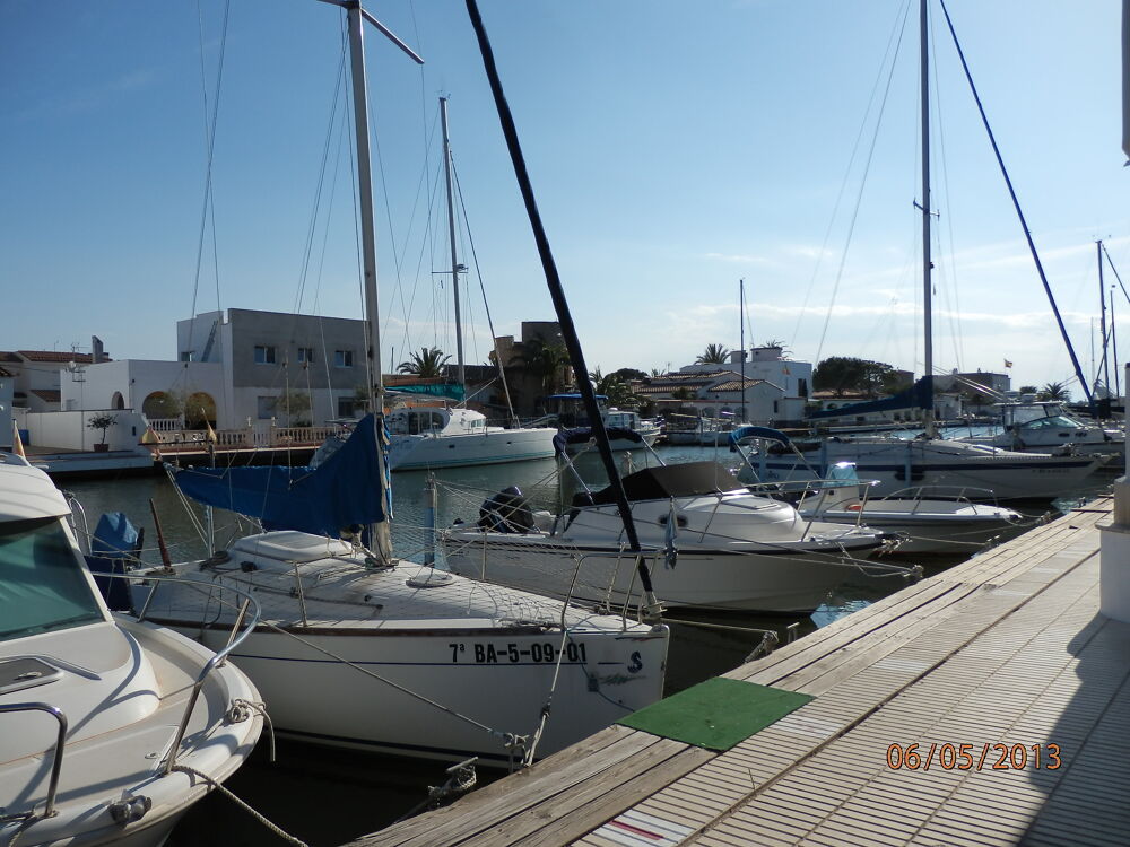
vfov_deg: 54.9
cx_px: 565
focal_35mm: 25
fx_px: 816
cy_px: 424
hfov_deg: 69.4
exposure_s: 1/250
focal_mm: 4.5
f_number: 8.7
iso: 80
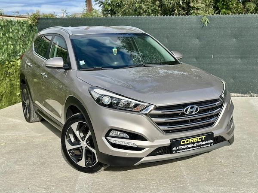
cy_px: 96
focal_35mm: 48
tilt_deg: -10.4
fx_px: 358
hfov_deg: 39.7
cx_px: 129
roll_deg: +1.1
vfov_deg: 30.3
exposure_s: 1/4016
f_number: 1.78
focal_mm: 6.86
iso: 100
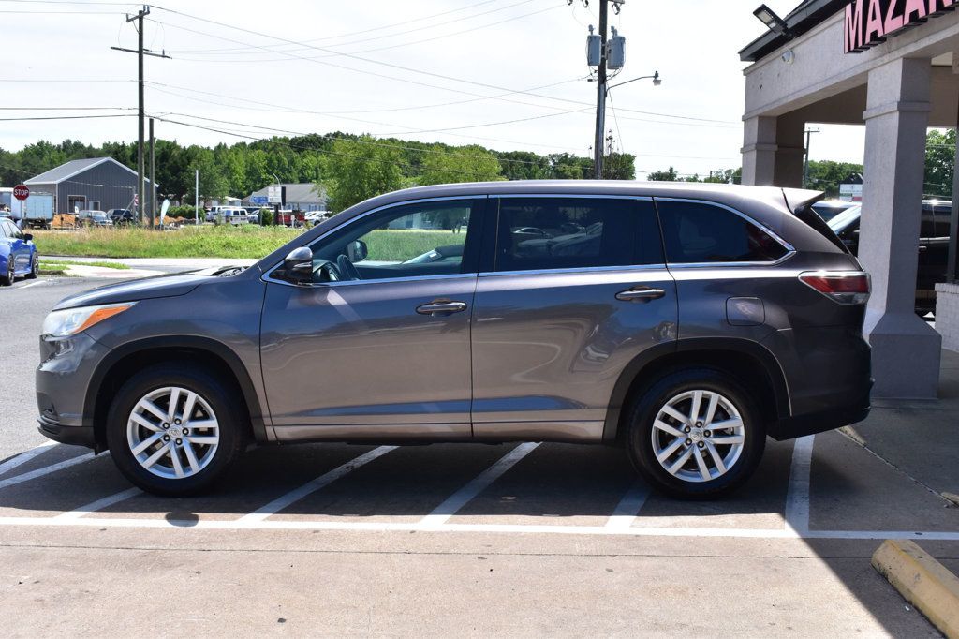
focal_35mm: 39
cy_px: 320
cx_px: 480
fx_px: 1039
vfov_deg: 34.2
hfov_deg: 49.6
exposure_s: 1/400
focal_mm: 26
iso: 400
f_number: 11
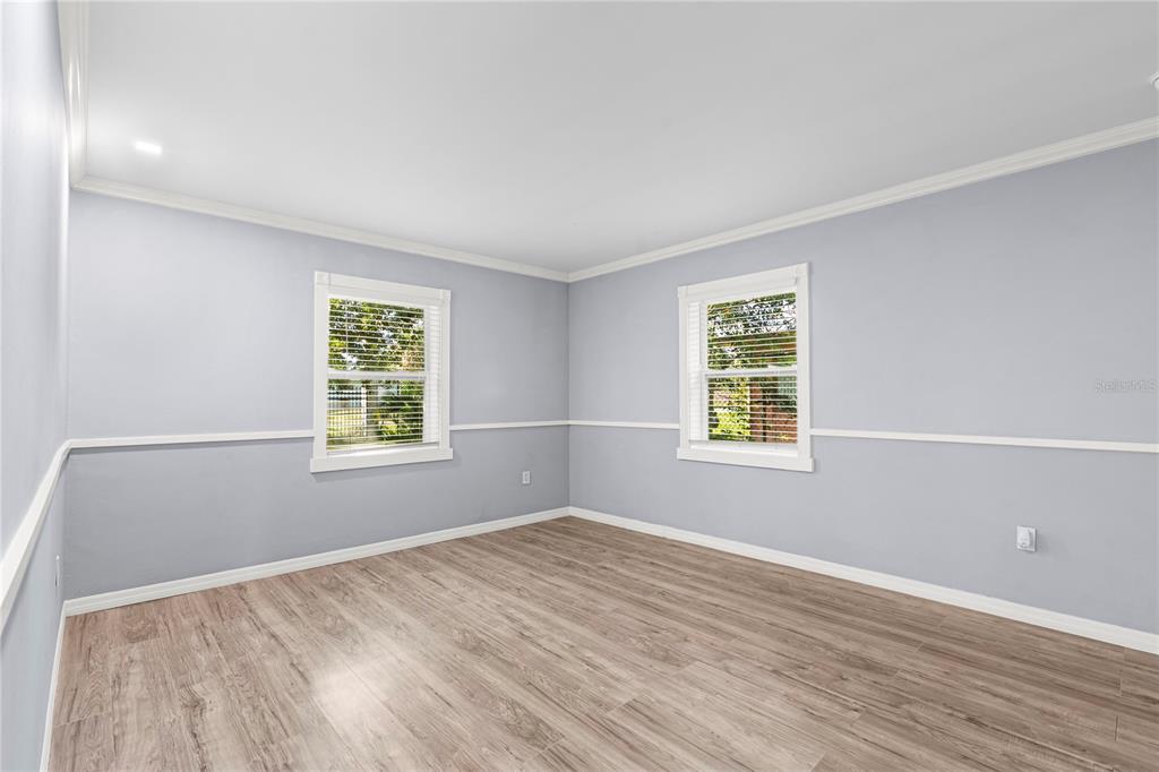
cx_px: 580
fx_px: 515
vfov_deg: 73.7
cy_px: 386
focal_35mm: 16
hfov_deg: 96.8
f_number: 9
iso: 200
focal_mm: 16
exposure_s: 1/40
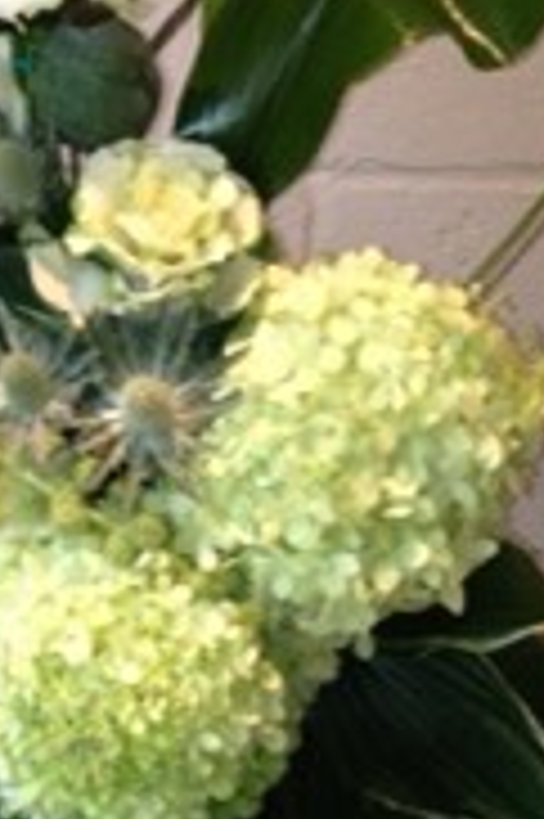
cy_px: -27
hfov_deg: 11.2
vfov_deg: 16.5
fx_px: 2748
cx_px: 31
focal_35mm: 121
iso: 80
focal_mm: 4.13
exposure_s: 1/20
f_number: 2.4
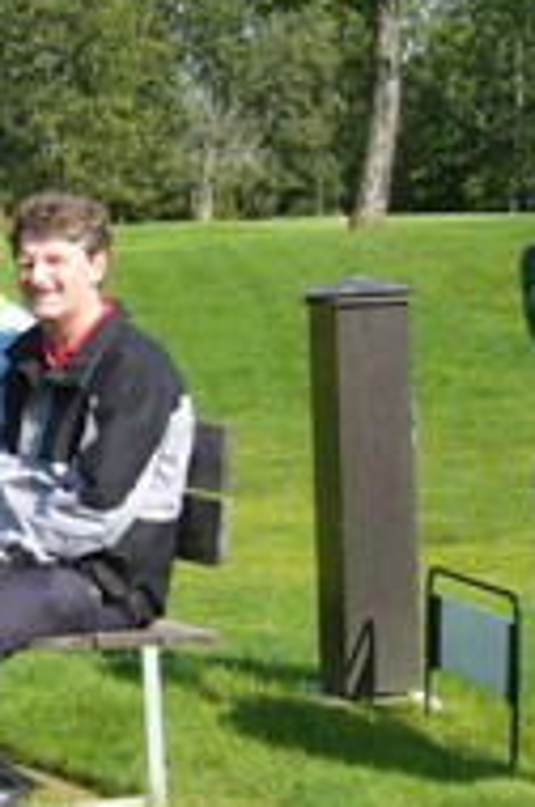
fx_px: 1924
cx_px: -204
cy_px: 420
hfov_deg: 15.0
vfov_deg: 23.7
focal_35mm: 86
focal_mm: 5.8
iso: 50
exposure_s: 1/80
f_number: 8
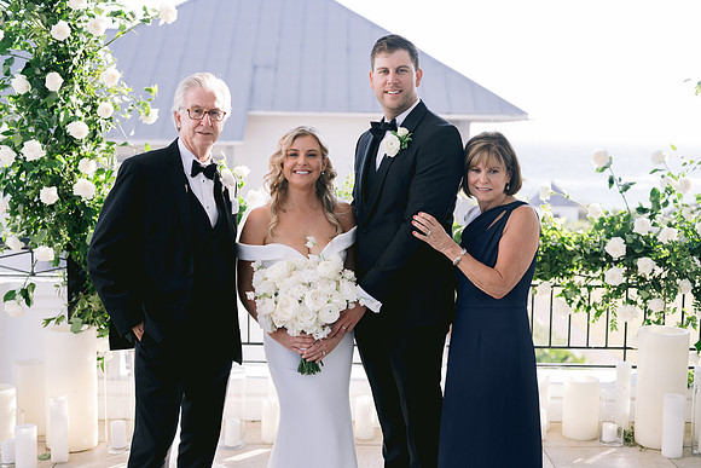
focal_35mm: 50
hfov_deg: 39.6
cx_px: 350
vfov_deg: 27.0
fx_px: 974
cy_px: 234
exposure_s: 1/640
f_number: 2.8
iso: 200
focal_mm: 50
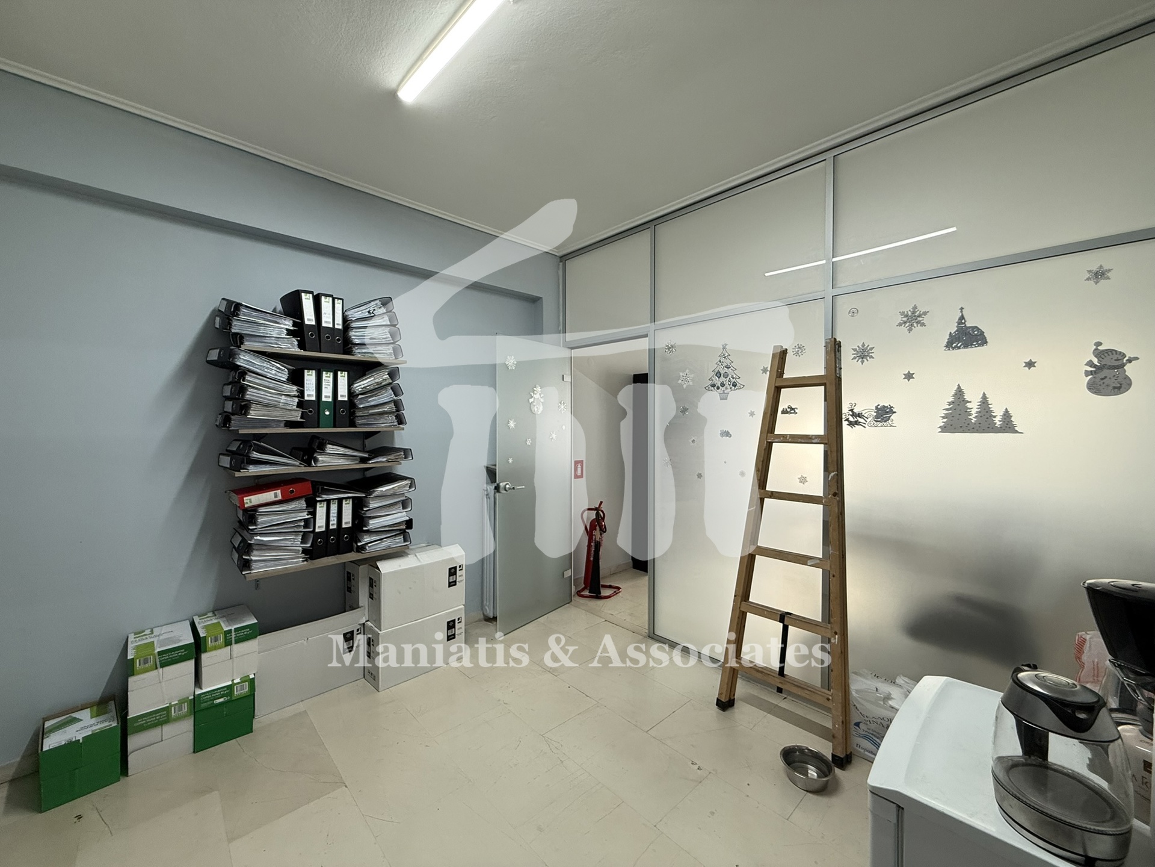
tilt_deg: -1.6
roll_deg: -0.2
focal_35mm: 14
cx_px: 578
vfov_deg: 85.7
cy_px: 434
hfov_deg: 102.1
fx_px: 467
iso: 160
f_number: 2.2
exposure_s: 1/100
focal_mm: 2.22
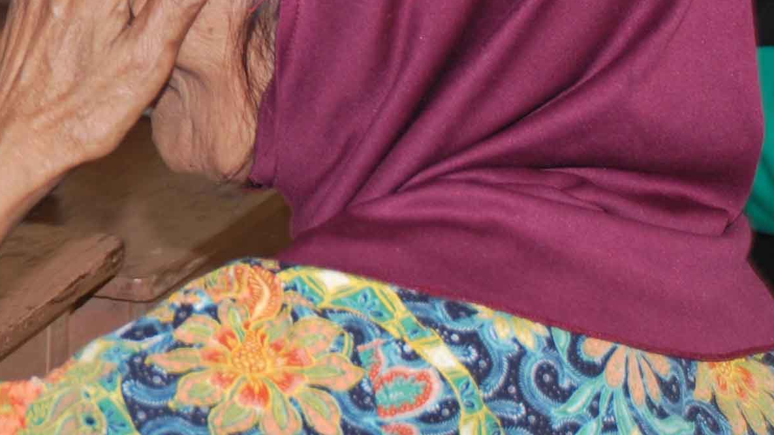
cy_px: 50
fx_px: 2847
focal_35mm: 139
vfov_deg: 8.7
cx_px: -353
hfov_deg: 14.5
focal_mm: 27
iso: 200
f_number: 3.8
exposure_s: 1/60
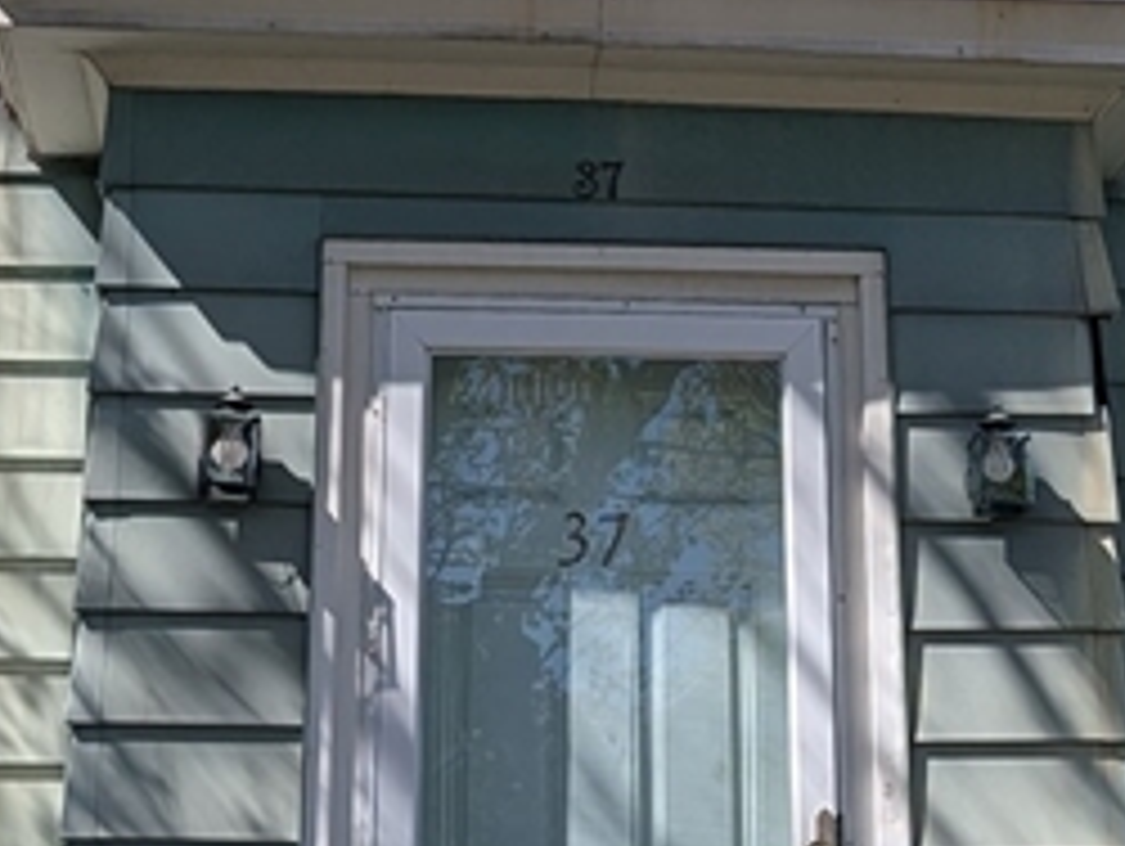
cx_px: 572
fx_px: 3188
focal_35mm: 98
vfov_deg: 14.7
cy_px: -148
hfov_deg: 20.0
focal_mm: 6.9
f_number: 1.68
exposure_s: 1/1259
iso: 21
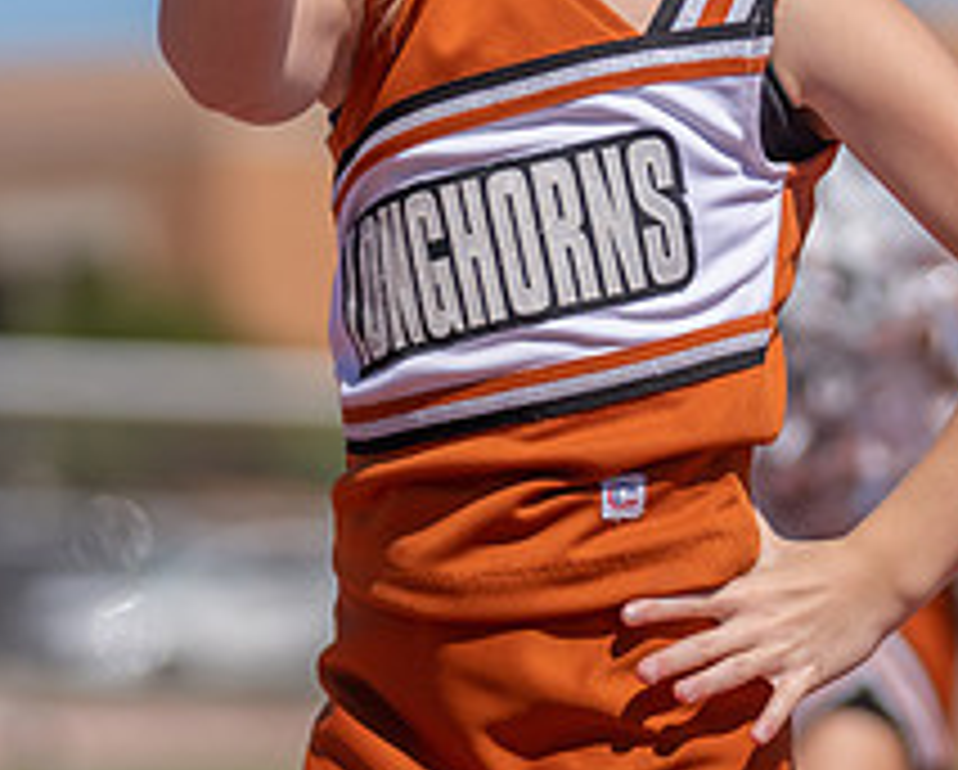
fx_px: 10335
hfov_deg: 5.3
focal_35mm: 364
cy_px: 115
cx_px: 491
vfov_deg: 4.3
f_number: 2.8
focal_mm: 115
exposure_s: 1/3200
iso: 100
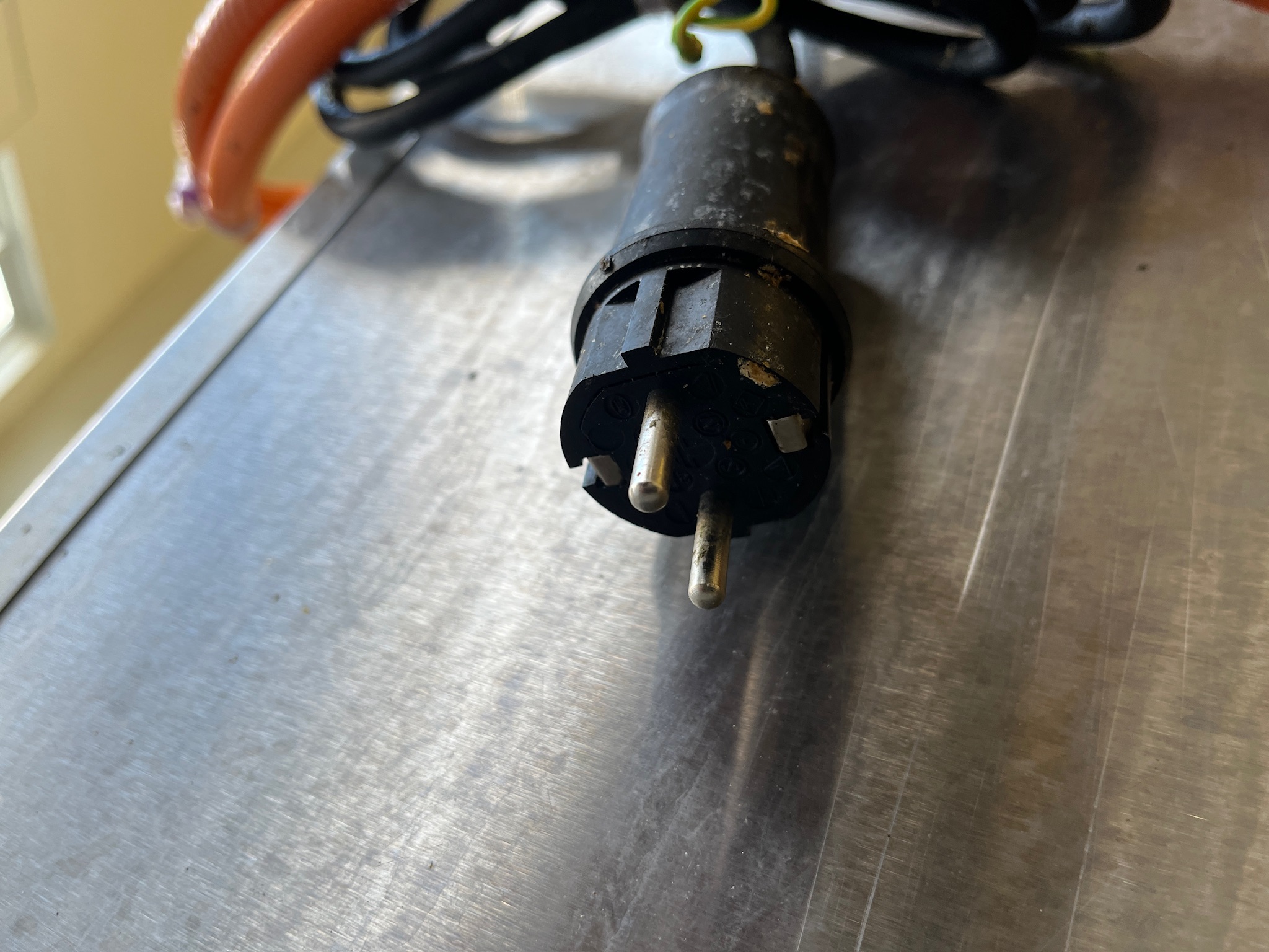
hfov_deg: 67.3
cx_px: 634
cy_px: 476
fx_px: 953
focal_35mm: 26
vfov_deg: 53.1
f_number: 1.6
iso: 40
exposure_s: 1/100
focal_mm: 5.1
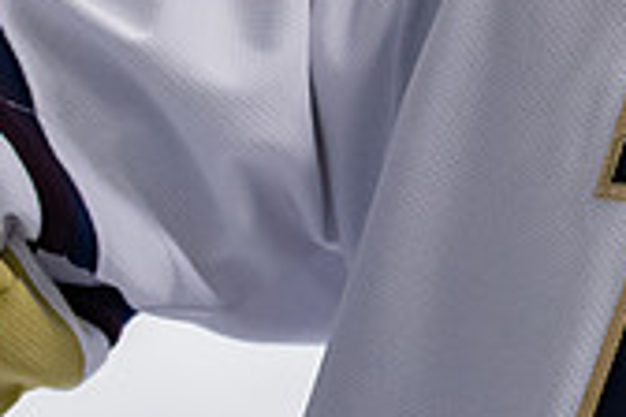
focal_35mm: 455
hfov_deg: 4.5
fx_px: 7911
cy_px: -169
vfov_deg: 3.0
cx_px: 1119
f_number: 3.2
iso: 2000
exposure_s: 1/800
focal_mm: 80
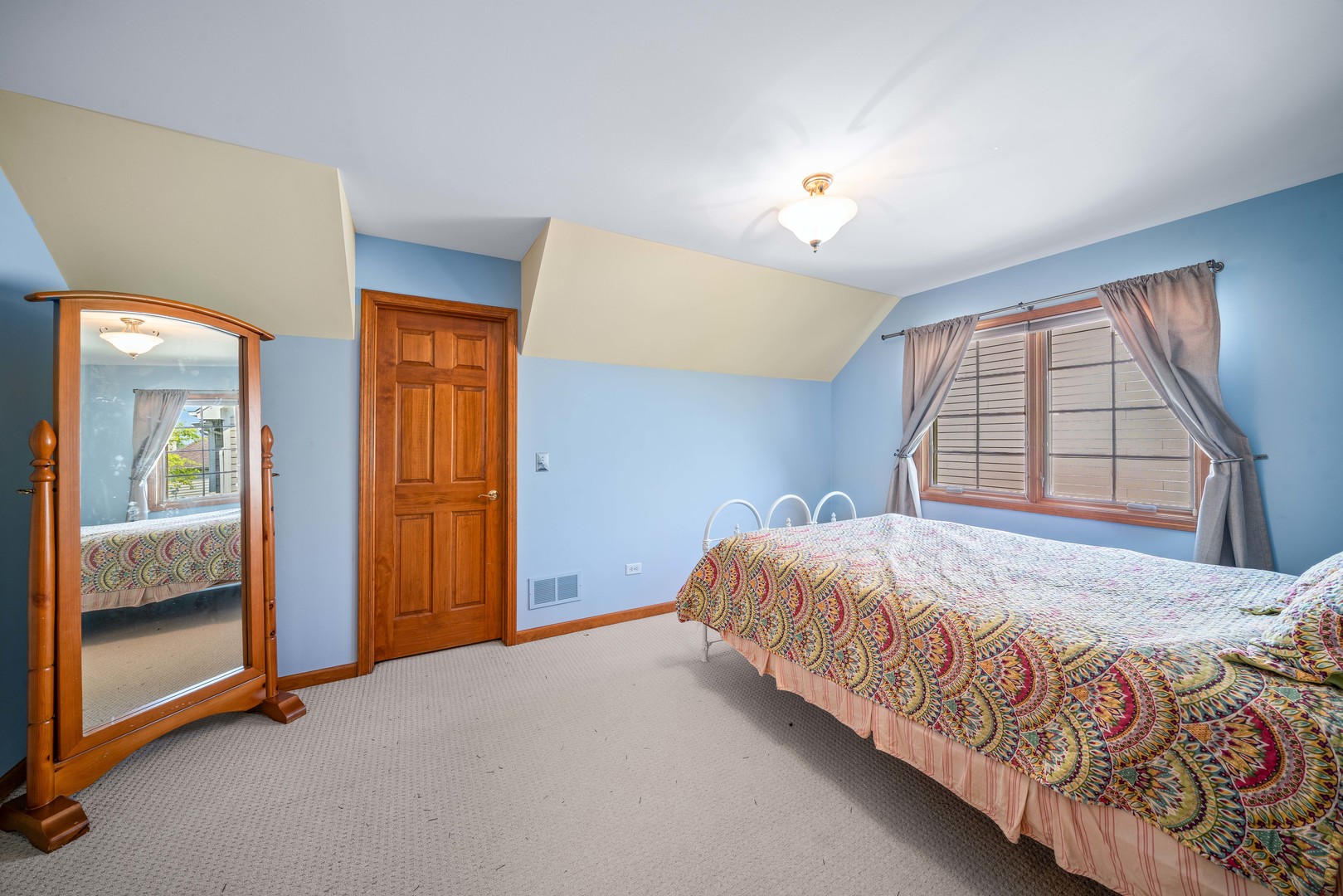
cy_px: 448
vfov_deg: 90.0
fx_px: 448
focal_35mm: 12
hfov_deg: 112.6
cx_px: 672
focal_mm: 12
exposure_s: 2
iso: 100
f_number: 10
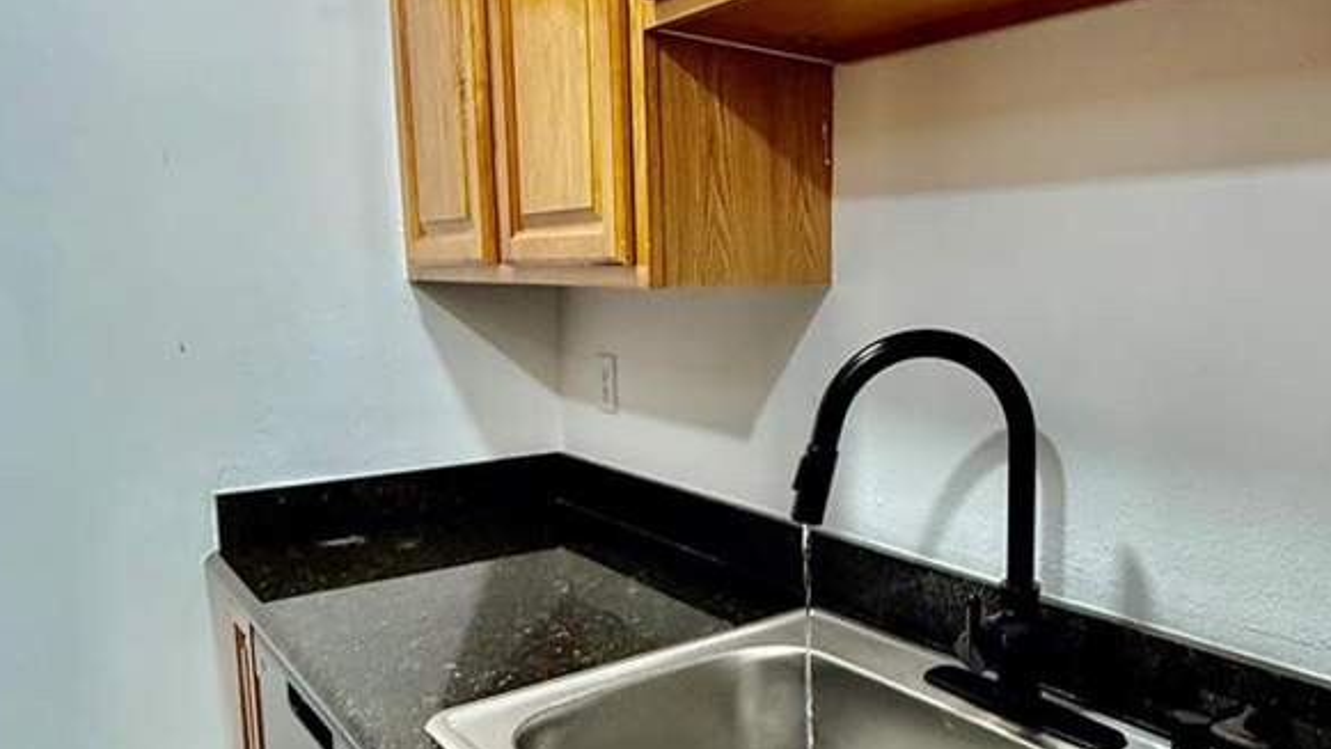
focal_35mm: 28
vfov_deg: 41.5
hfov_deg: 66.5
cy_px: 408
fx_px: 988
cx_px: 859
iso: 320
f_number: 2.2
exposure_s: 1/60
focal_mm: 2.22
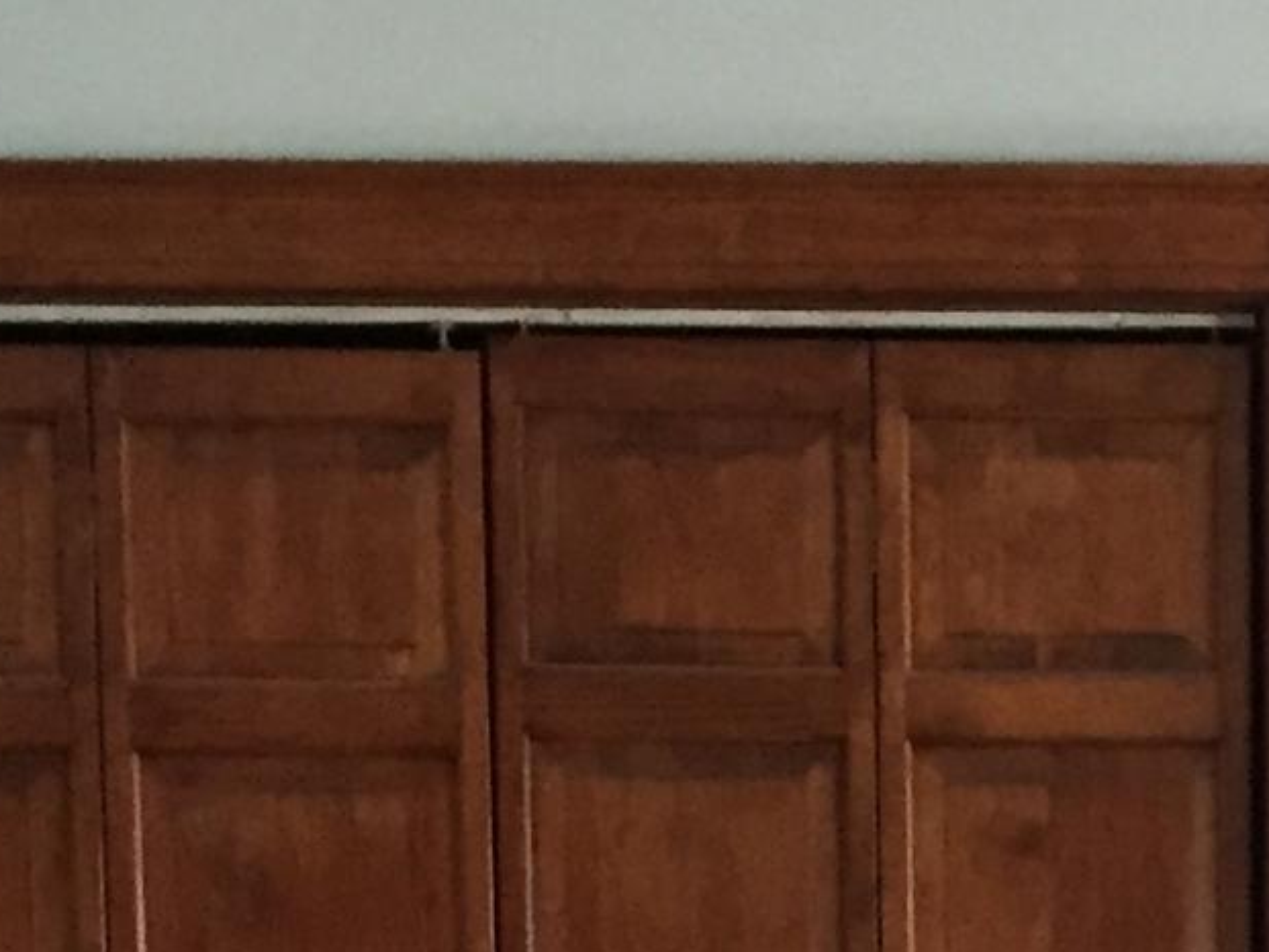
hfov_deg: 13.9
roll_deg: +0.0
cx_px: 1302
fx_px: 5133
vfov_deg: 10.1
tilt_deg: -4.9
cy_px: 1659
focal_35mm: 140
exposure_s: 1/24
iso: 250
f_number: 2.2
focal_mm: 4.15
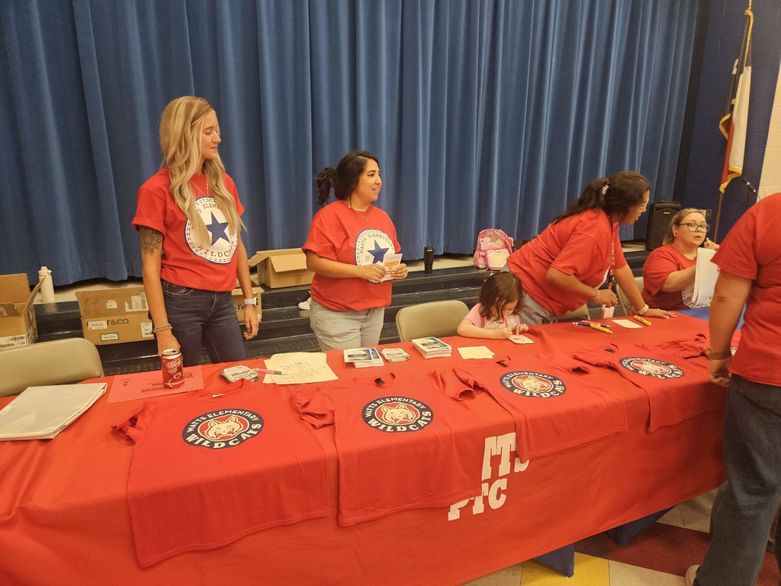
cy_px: 293
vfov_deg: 58.9
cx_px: 390
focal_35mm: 23
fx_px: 519
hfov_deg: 73.9
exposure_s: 1/120
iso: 500
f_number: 1.8
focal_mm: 5.4
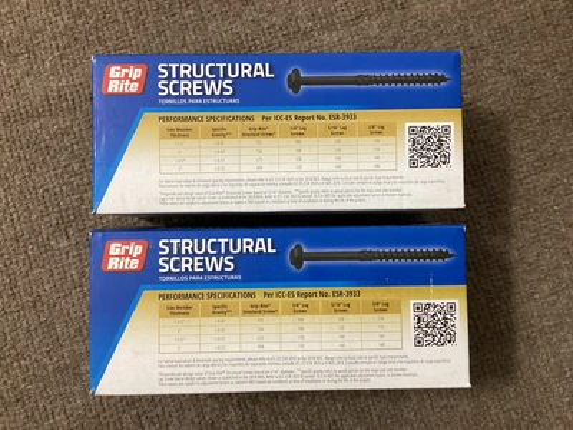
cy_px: 215
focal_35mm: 31
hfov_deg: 58.4
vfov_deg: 45.4
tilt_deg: -86.4
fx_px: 513
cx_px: 286
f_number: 2.4
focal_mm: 3.3
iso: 400
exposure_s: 1/60
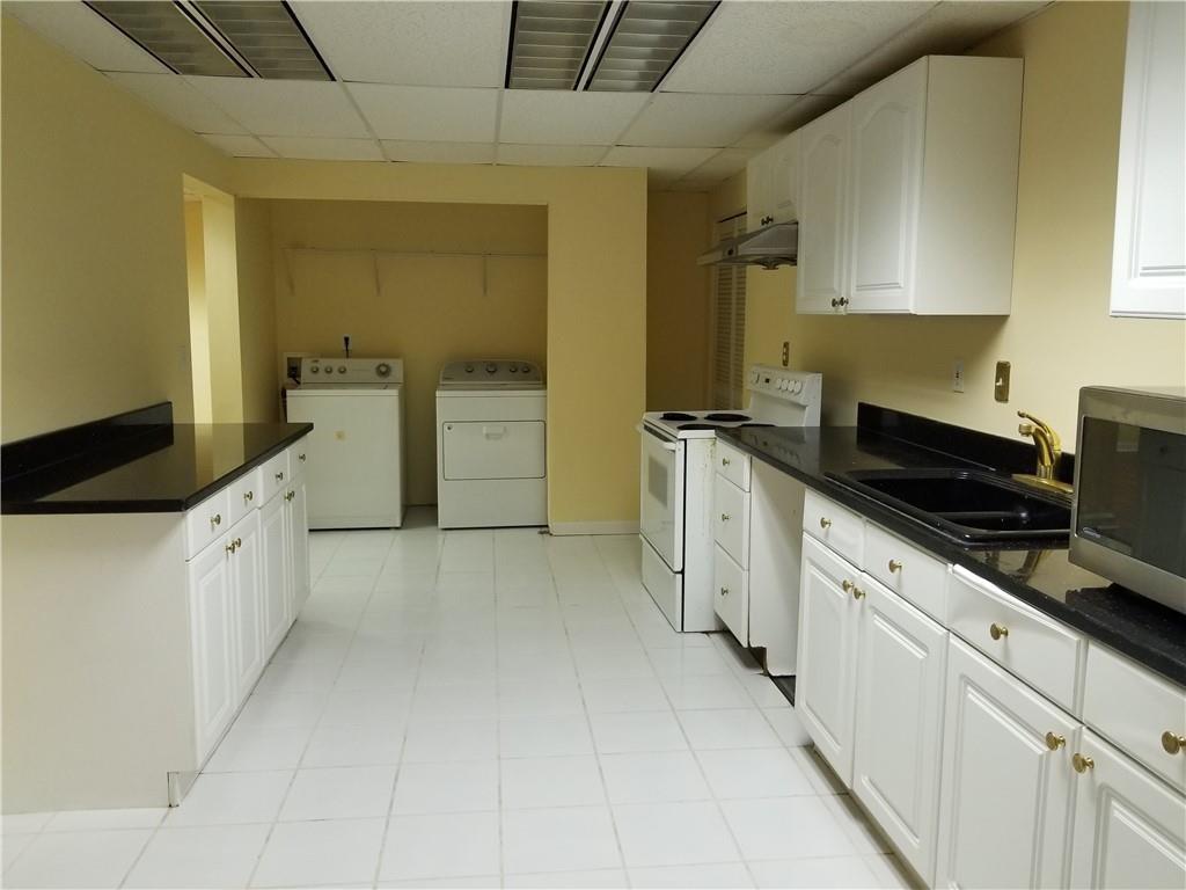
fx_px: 891
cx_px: 593
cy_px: 445
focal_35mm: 26
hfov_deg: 67.3
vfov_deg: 53.1
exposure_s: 1/60
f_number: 1.7
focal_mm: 4.25
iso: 200
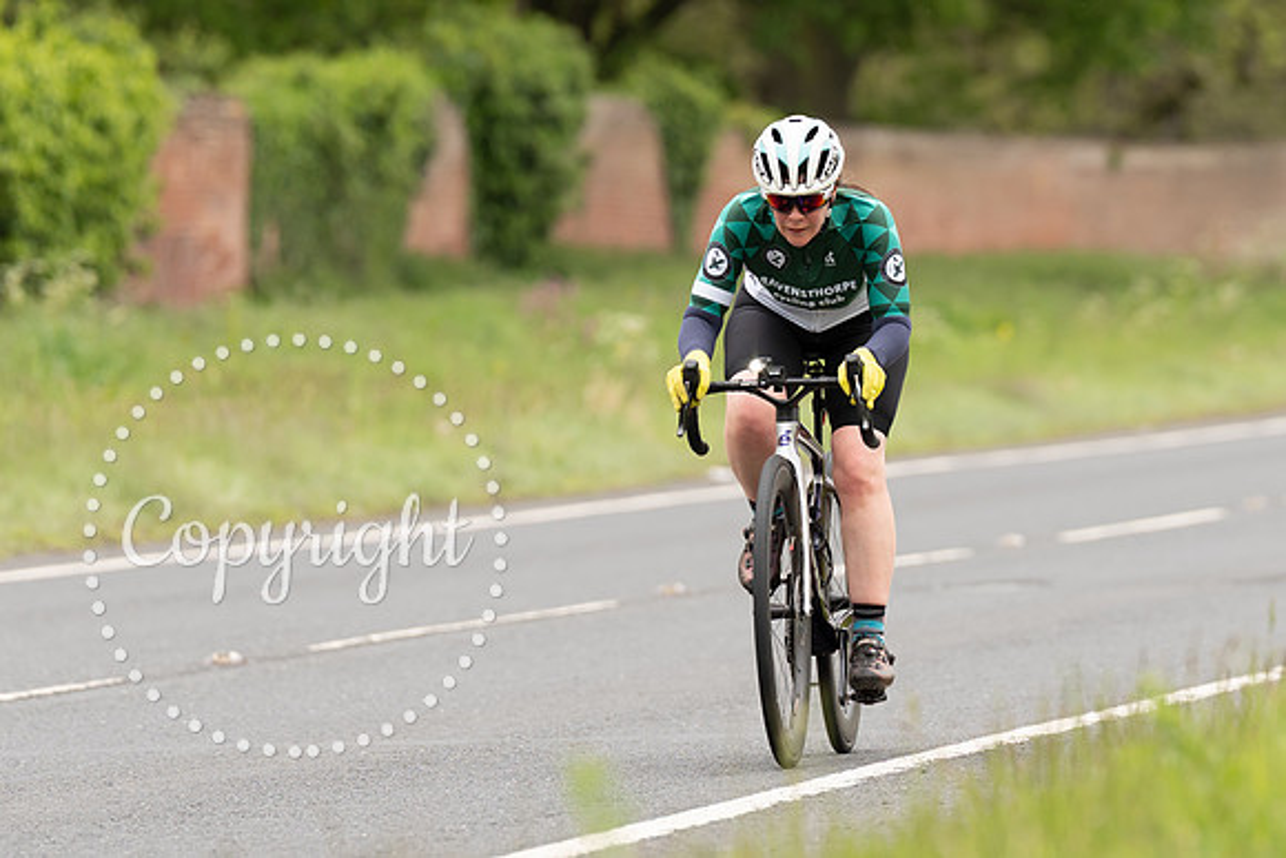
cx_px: 836
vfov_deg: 3.7
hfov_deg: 5.6
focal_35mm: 369
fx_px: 13182
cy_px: 212
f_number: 3.5
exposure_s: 1/1000
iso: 400
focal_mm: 200
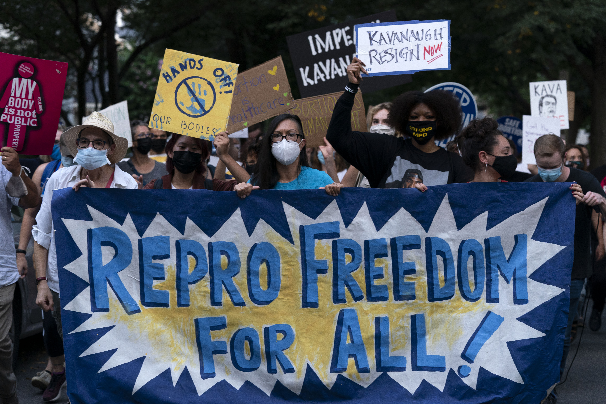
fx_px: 1549
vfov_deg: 14.9
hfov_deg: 22.1
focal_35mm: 92
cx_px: 303
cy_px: 202
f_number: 4.5
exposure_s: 1/400
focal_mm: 92
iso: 1000
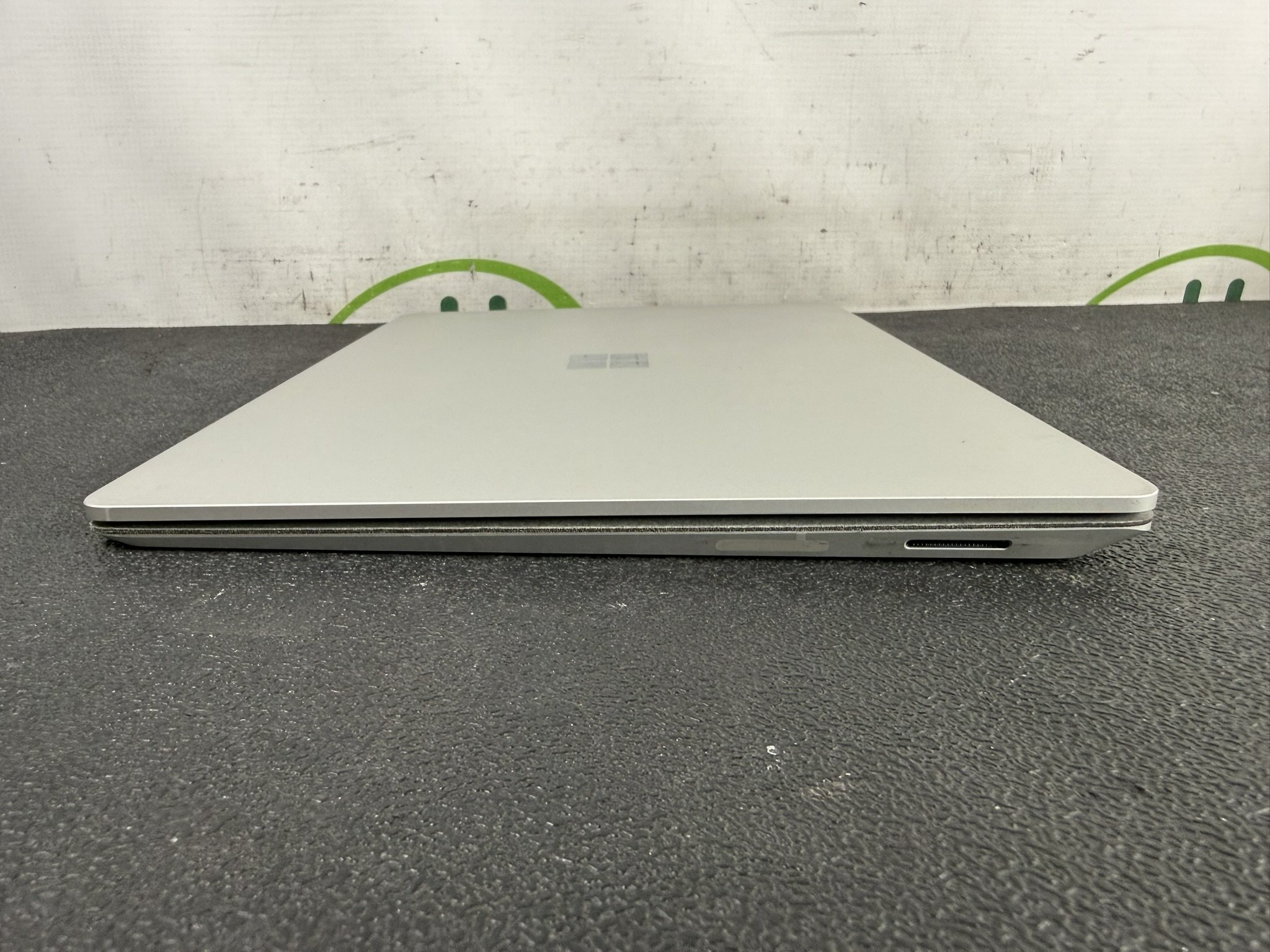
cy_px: 476
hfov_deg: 71.6
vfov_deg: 56.8
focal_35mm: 24
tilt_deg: -17.2
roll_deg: +0.0
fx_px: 881
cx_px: 635
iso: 80
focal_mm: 2.22
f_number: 2.2
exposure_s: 1/99
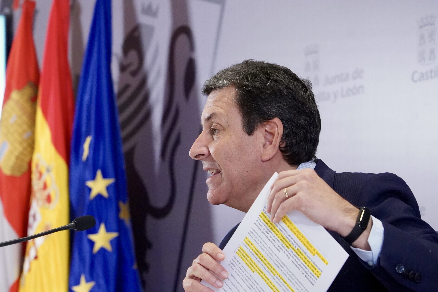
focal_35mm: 157
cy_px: 146
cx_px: 219
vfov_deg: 8.7
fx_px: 1910
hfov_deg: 13.1
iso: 10000
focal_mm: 105
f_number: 5.6
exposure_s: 1/200
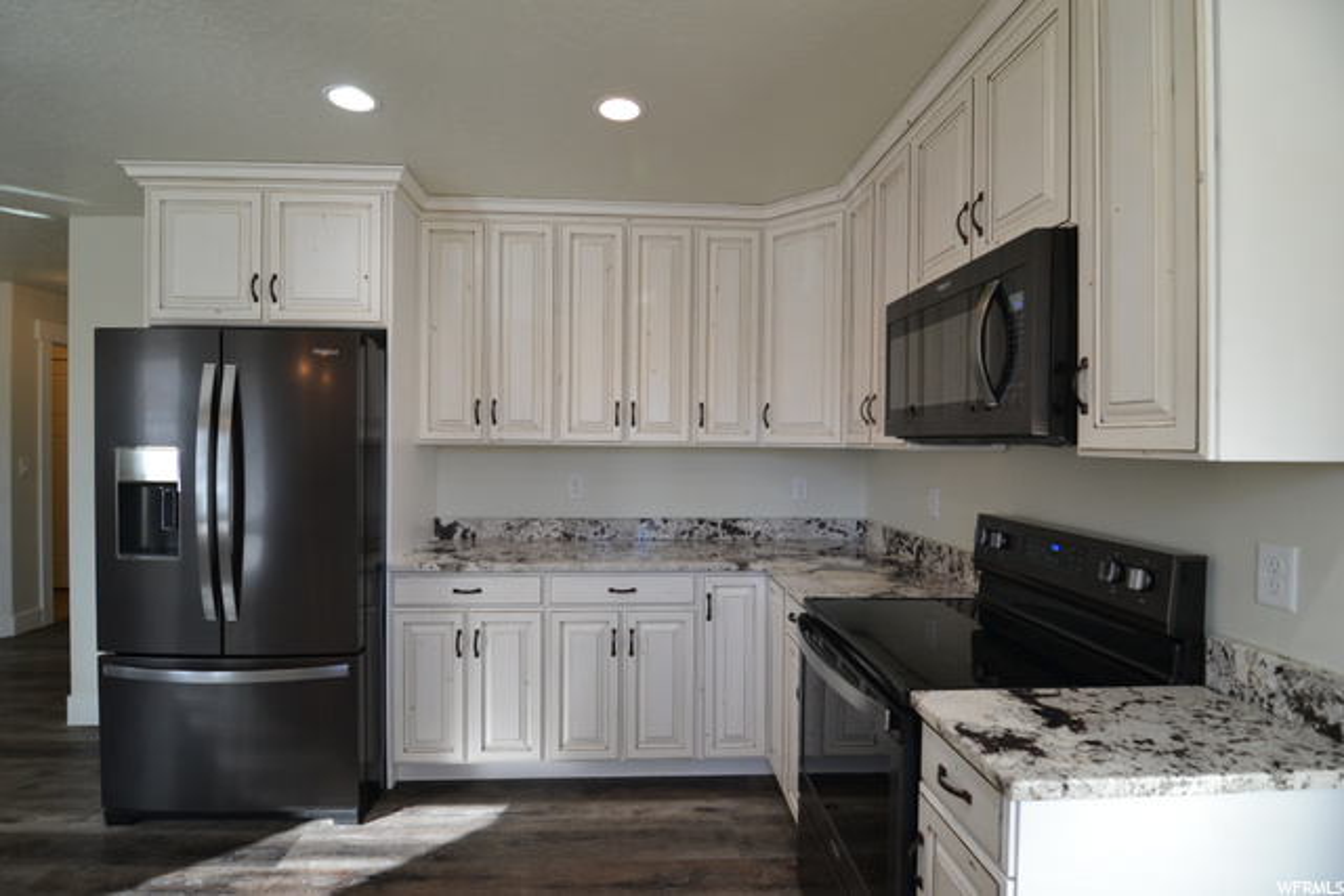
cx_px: 672
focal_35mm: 16
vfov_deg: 72.1
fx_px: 616
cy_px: 448
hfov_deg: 95.0
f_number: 4.5
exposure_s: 1/80
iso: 400
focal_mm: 11
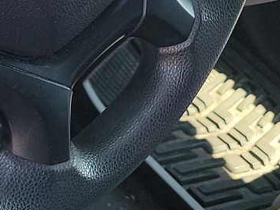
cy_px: -119
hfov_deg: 16.6
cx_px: -147
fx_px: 865
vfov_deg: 13.0
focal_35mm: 107
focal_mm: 6.7
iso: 84
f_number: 1.8
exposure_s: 1/119
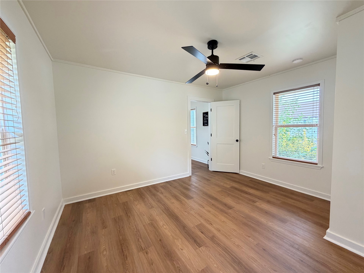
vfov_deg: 85.7
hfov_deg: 102.1
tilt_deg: -4.5
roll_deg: +0.8
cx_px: 182
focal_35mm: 14
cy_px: 136
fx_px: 147
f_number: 2.2
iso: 200
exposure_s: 1/60
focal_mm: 2.22
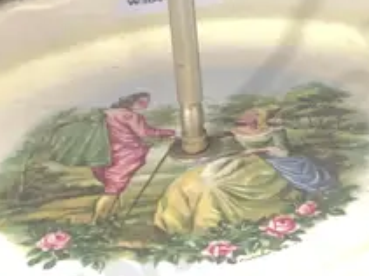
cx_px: 637
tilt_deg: -20.6
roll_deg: -1.6
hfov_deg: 14.1
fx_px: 1342
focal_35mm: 126
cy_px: -108
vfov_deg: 11.4
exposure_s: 1/33
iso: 250
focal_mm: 4.25
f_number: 1.8
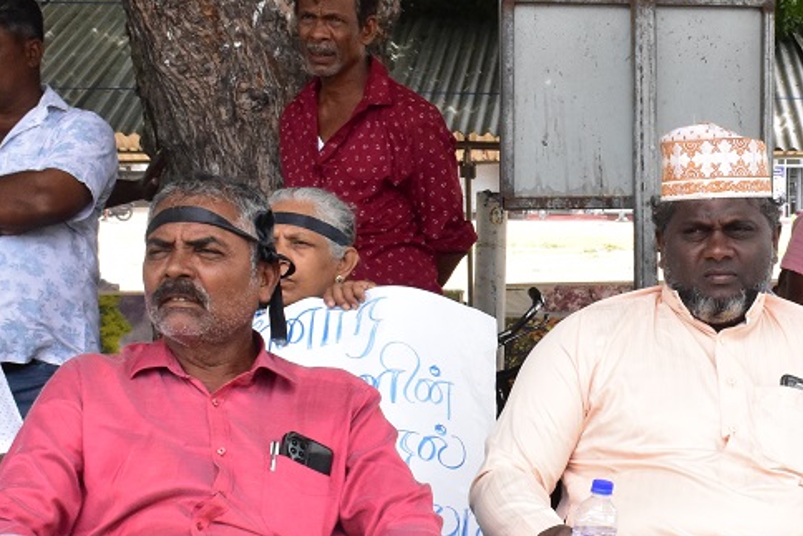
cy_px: 330
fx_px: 2655
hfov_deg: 17.0
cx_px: 712
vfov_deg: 11.5
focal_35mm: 119
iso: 2000
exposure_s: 1/200
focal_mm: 32
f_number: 18
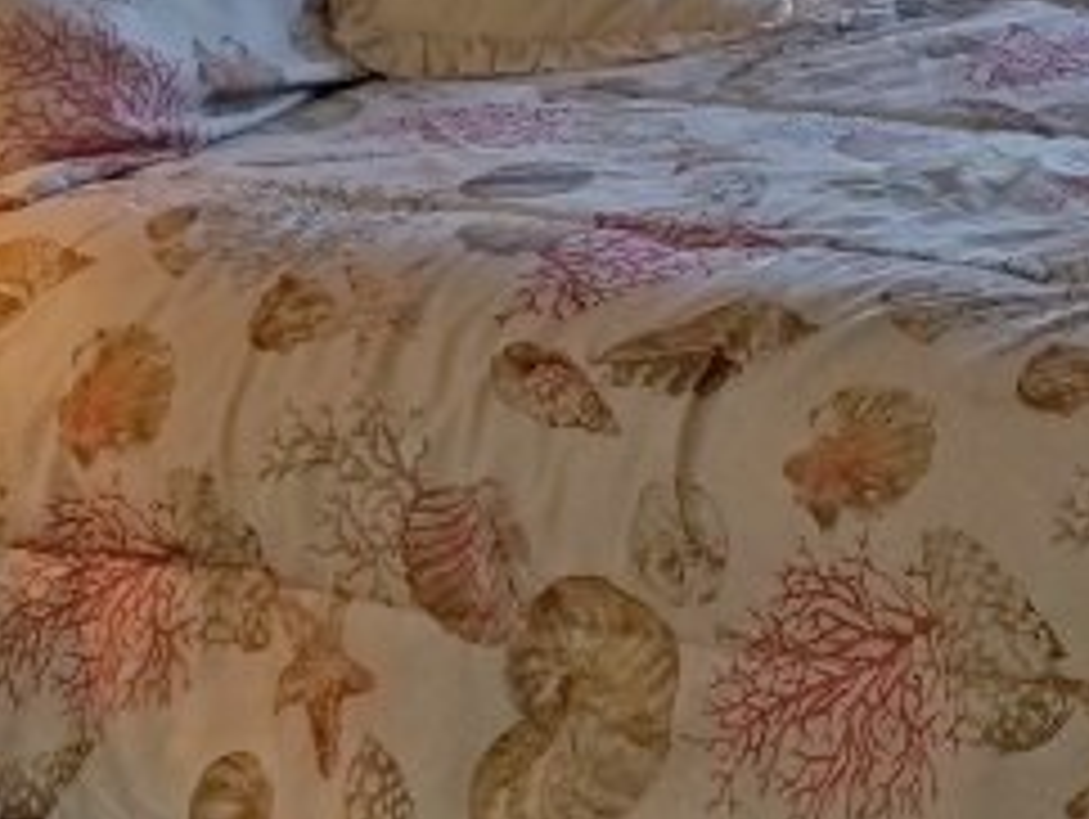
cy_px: -472
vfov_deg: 12.7
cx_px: 1359
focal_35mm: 110
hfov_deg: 17.0
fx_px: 3464
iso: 80
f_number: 1.7
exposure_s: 1/120
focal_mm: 4.25
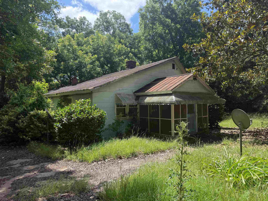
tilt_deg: +1.1
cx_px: 134
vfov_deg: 56.8
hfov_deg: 71.6
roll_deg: +1.3
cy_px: 100
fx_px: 186
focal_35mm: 24
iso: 80
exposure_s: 1/1292
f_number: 1.78
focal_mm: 6.76
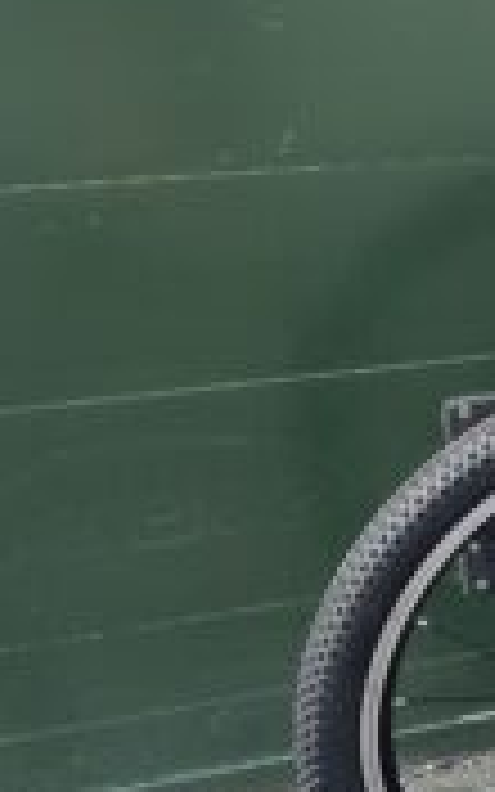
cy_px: 338
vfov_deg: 27.5
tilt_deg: -20.4
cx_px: 1040
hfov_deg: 14.1
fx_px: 1619
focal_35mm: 75
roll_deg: -1.9
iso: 50
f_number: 1.6
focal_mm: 5.1
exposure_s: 1/577
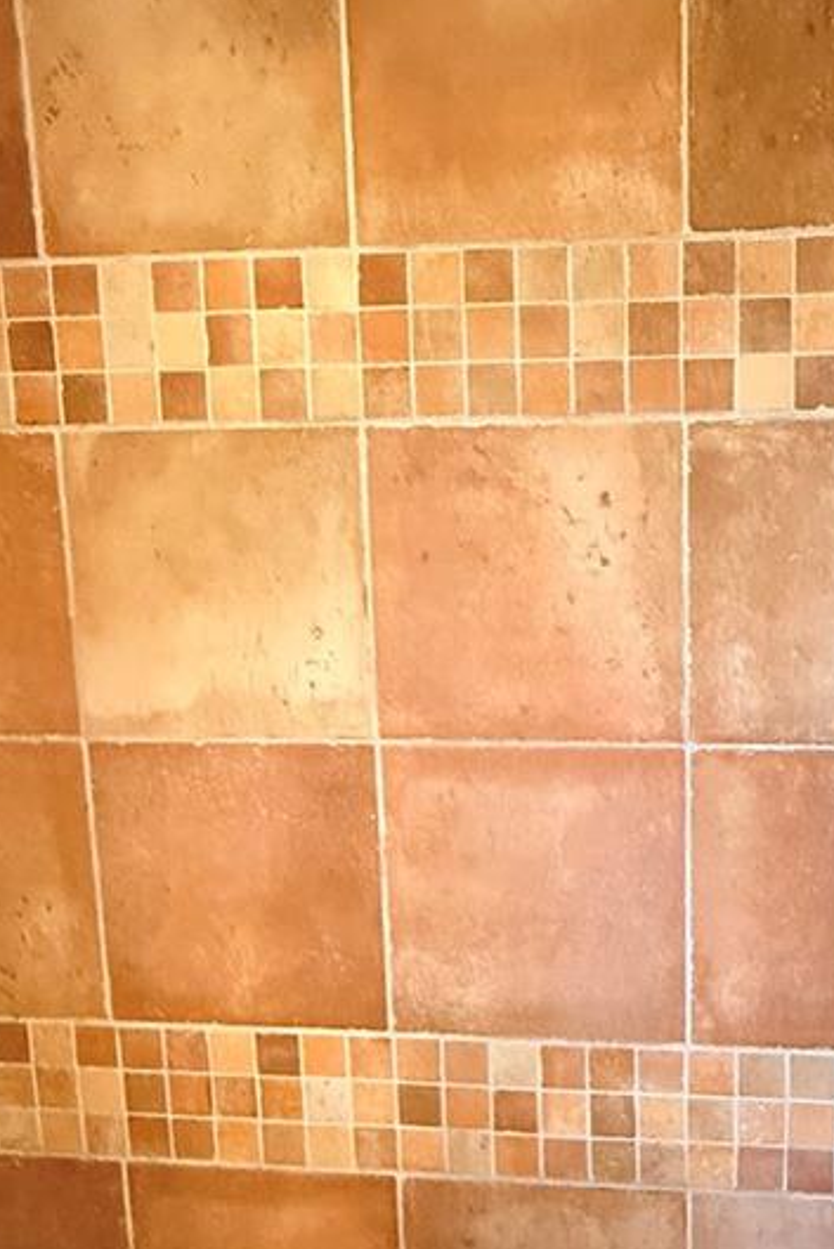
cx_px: 647
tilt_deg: -8.6
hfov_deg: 38.7
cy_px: 718
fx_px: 1146
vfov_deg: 57.0
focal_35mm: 33
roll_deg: -0.2
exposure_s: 1/60
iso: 1250
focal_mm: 2.22
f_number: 2.2
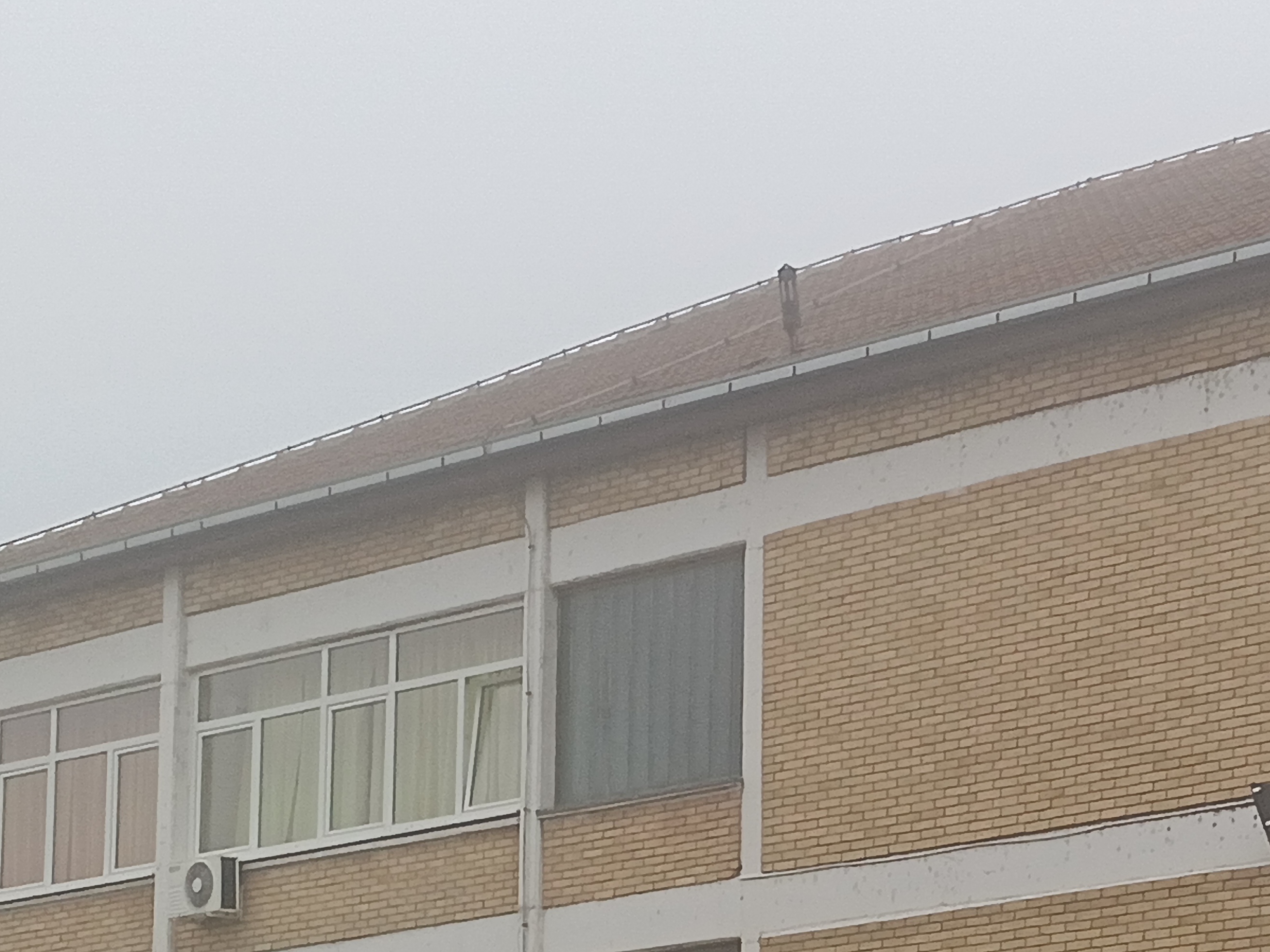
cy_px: 1037
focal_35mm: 119
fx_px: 4366
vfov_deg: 12.3
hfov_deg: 16.4
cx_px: 1020
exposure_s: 1/211
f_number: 1.9
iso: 100
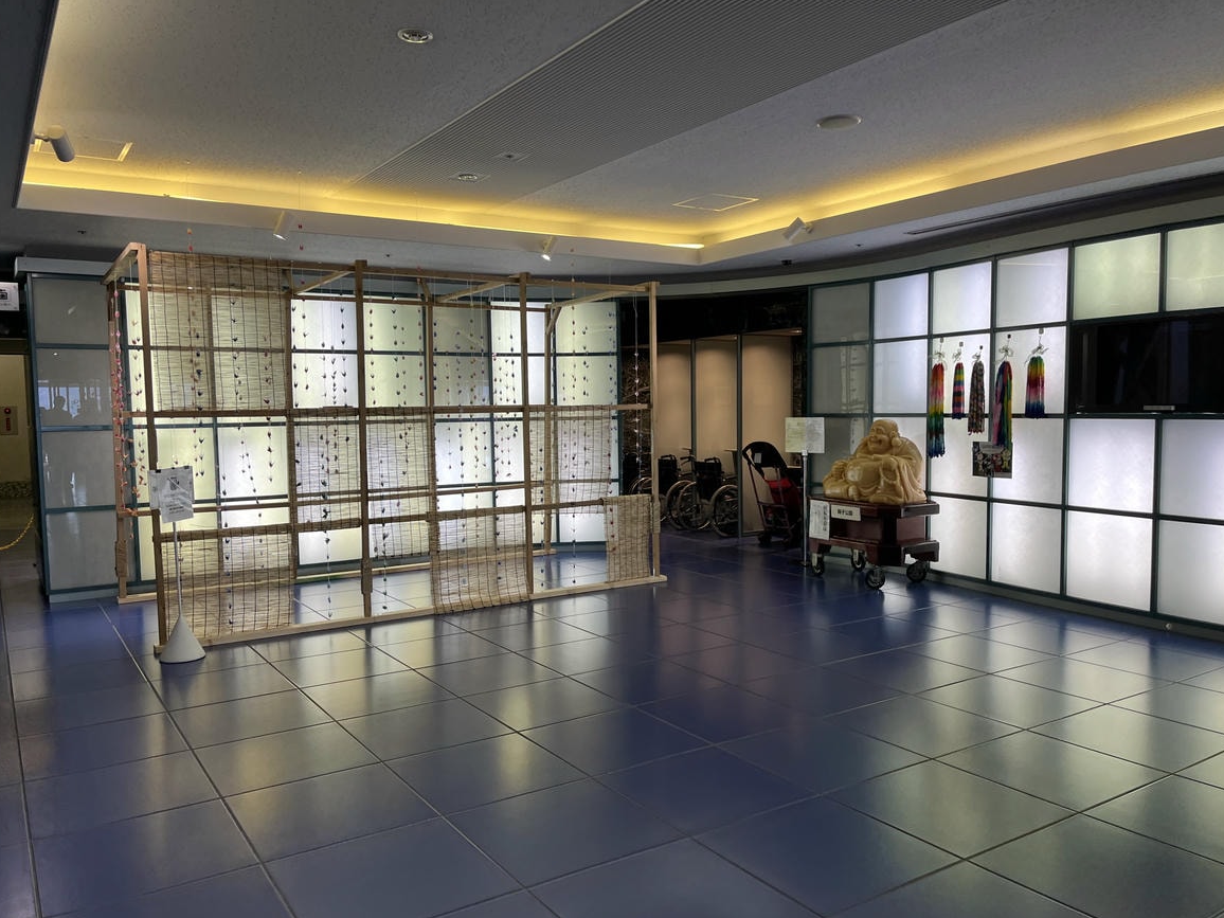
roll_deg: -0.1
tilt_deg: -0.5
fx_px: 955
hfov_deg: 65.3
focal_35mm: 27
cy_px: 473
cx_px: 611
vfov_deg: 51.3
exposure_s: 1/120
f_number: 1.6
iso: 40
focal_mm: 5.1
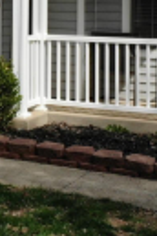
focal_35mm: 129
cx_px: -36
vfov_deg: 15.7
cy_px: 15
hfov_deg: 10.4
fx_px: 844
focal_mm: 4.5
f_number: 2.8
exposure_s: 1/1147
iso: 100
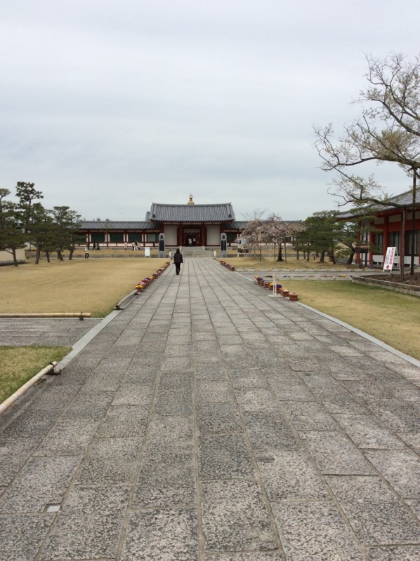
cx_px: 210
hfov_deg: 44.1
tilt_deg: -5.4
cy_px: 280
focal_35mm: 32
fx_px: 519
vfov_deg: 56.9
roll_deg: +1.1
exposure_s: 1/2288
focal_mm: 3.3
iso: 32
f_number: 2.4
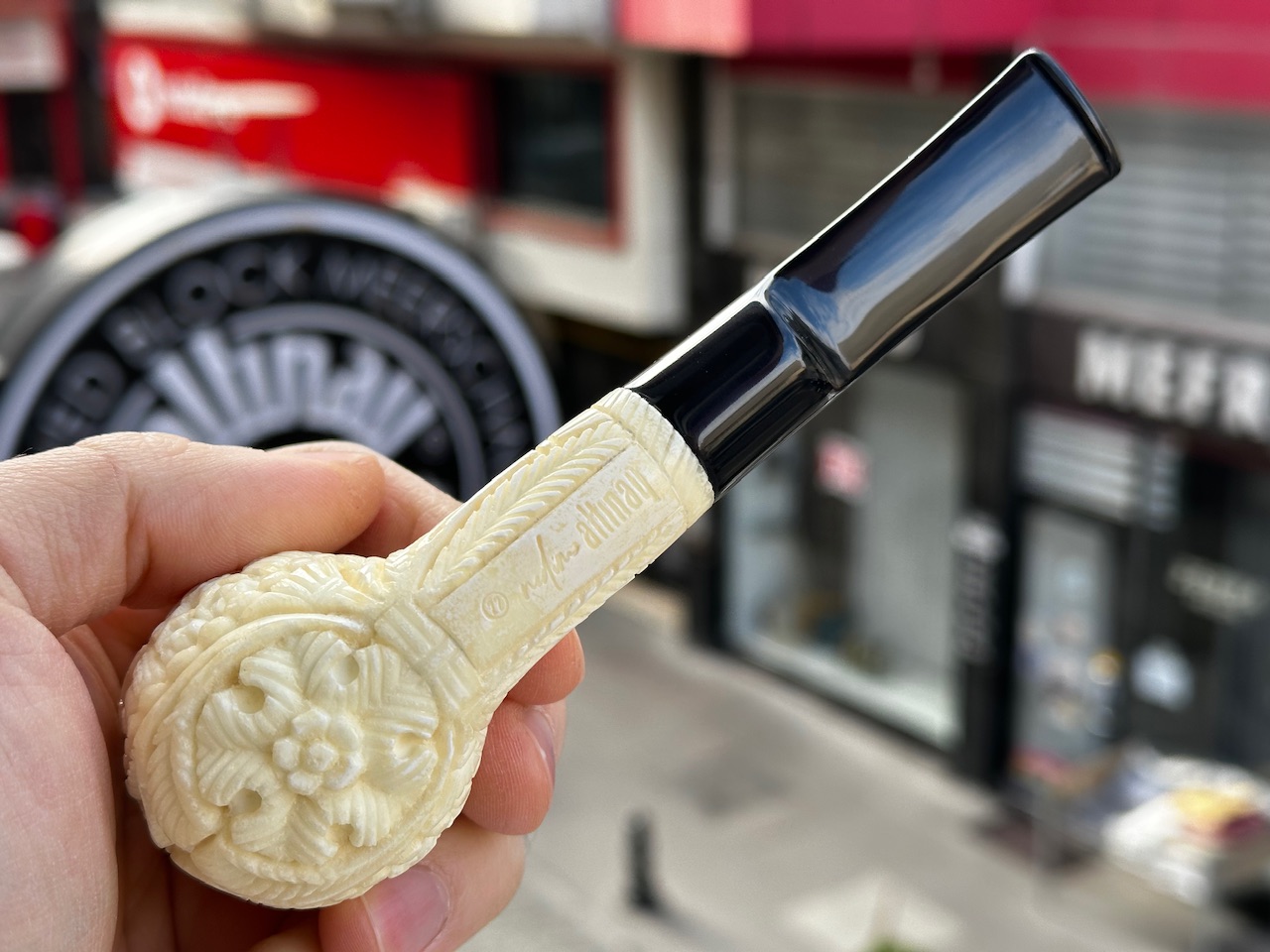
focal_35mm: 48
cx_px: 635
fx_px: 1761
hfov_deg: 39.7
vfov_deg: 30.3
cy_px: 476
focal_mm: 6.86
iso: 64
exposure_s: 1/412
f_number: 1.78
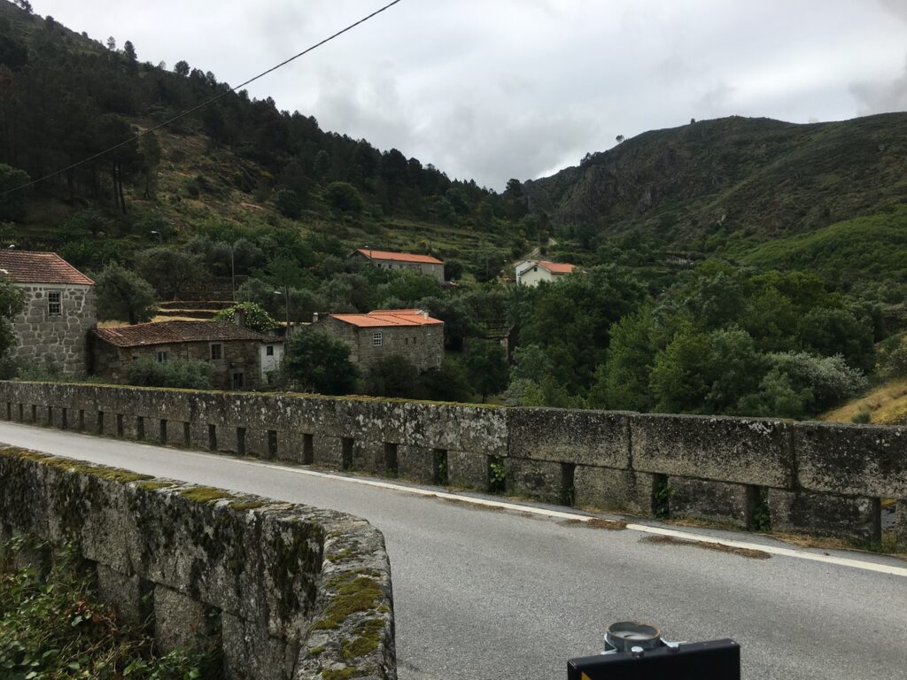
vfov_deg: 48.2
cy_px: 340
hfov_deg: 61.7
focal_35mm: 29
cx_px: 454
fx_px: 760
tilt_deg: +0.5
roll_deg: +2.3
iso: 25
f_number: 2.2
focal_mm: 4.15
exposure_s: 1/1789
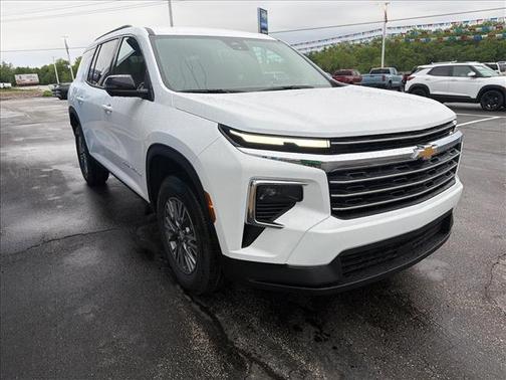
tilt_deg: -18.1
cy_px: 190
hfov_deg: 71.6
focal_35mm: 24
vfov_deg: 56.8
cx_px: 253
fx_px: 351
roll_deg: +1.6
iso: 80
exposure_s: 1/722
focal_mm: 6.76
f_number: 1.78
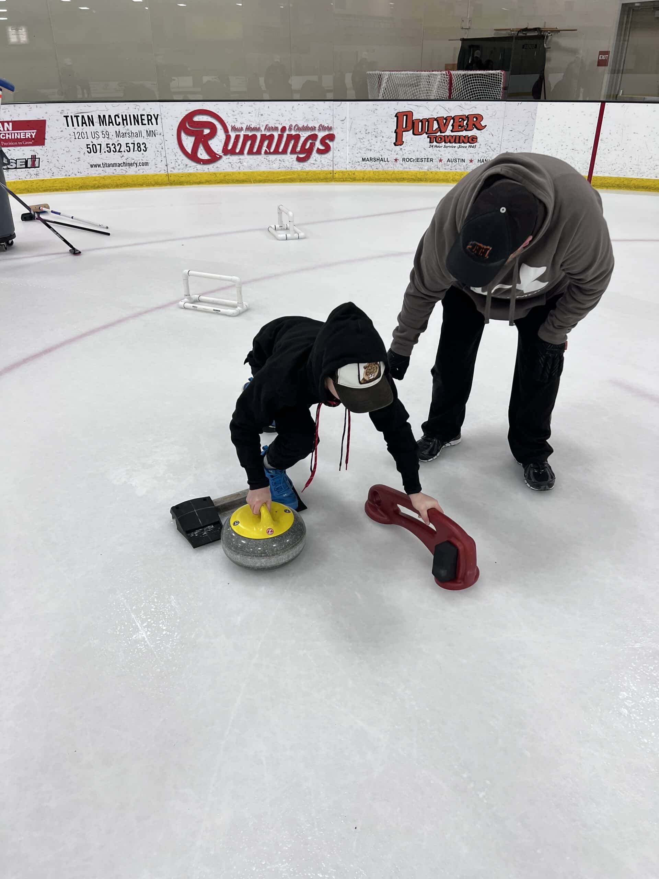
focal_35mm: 26
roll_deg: +0.2
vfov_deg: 67.3
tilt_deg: -29.8
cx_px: 330
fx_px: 660
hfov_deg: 53.1
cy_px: 440
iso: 64
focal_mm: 5.7
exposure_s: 1/120
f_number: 1.5
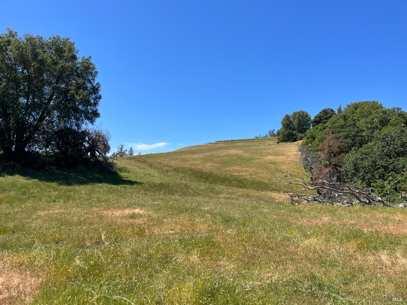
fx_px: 306
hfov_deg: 67.3
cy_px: 152
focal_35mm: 26
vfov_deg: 53.1
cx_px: 204
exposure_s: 1/2688
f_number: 1.6
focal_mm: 5.1
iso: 50
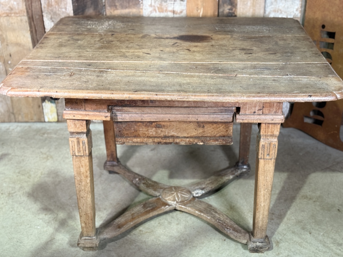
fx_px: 476
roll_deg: +0.6
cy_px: 128
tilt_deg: -26.7
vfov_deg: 30.3
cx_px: 172
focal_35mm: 48
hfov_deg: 39.7
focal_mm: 6.76
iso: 250
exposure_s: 1/60
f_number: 1.78
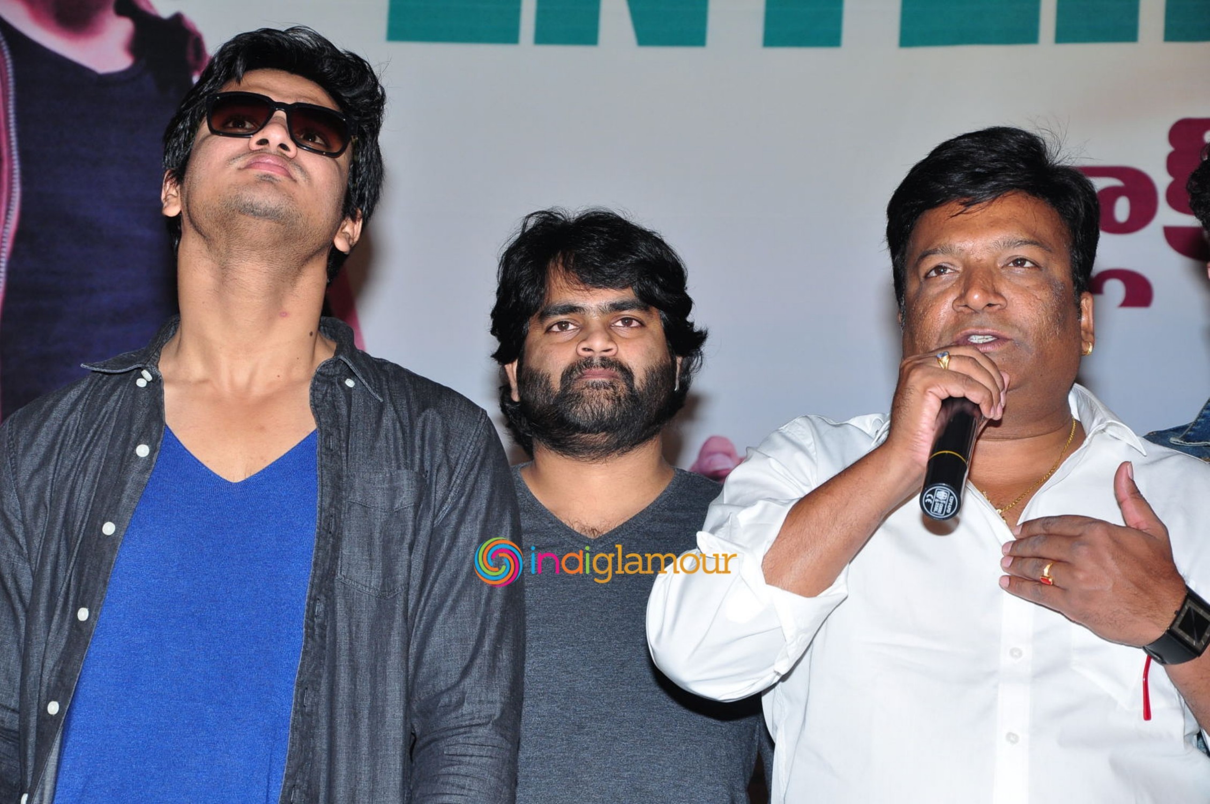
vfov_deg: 11.4
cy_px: 402
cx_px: 605
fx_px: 4029
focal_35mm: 120
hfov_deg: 17.1
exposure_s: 1/125
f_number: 8
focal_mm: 80
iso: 400
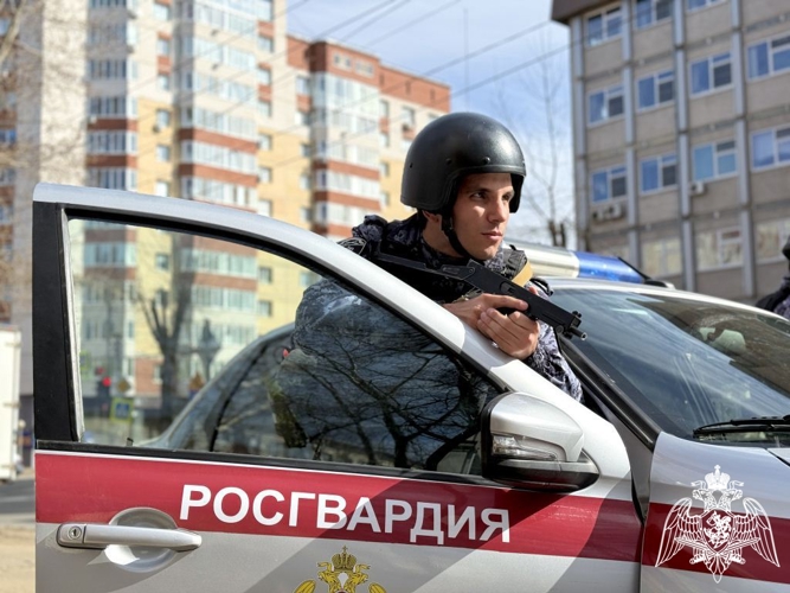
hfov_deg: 39.7
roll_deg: +1.0
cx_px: 395
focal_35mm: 48
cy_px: 296
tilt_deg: +8.7
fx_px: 1095
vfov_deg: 30.3
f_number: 1.78
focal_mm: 6.76
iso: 80
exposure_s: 1/4878
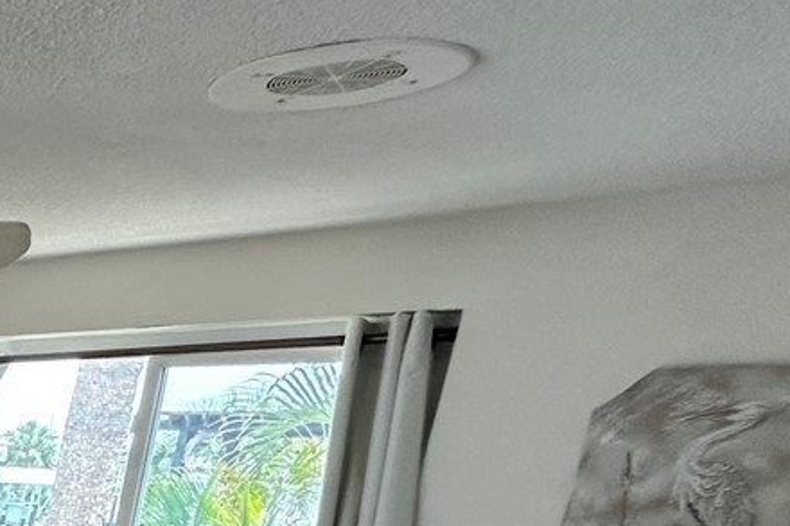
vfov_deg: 21.1
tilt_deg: -16.2
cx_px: -528
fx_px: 1163
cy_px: 815
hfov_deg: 24.2
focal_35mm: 53
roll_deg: -2.2
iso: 125
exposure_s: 1/120
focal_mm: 2.22
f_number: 2.2
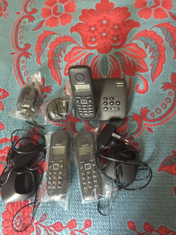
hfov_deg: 48.2
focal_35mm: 29
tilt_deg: -68.3
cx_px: 88
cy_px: 118
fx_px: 197
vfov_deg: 61.7
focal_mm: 4.15
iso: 200
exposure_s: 1/8
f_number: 2.2
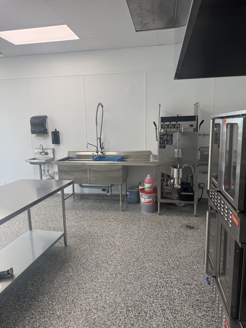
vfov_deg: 71.6
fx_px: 227
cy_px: 164
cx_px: 123
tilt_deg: -8.9
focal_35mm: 24
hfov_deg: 56.8
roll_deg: +1.2
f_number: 1.78
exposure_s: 1/120
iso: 64
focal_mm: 6.76
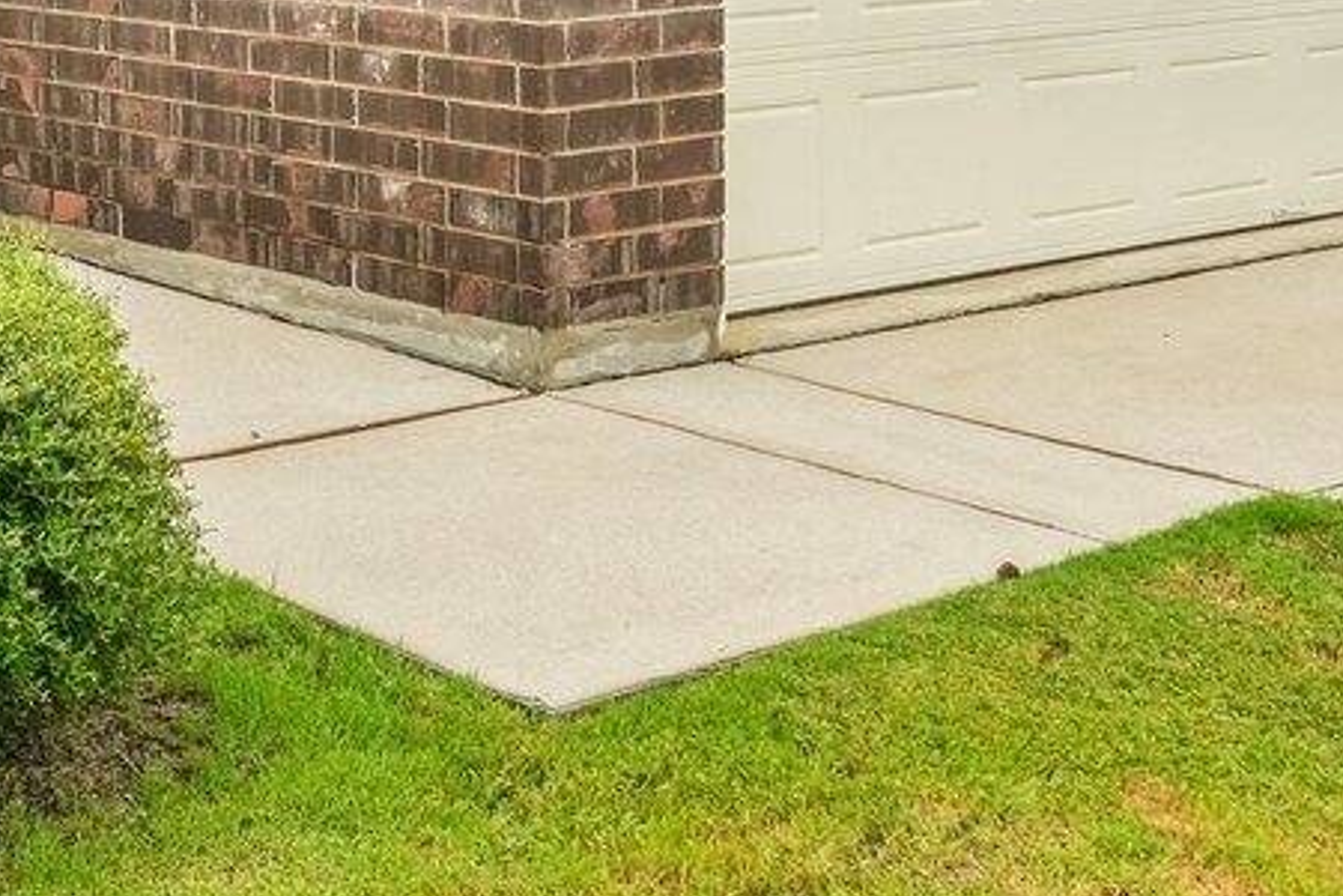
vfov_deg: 17.9
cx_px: -6
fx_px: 2686
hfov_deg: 26.5
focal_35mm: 72
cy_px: -212
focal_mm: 20
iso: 800
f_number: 10
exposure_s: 1/640
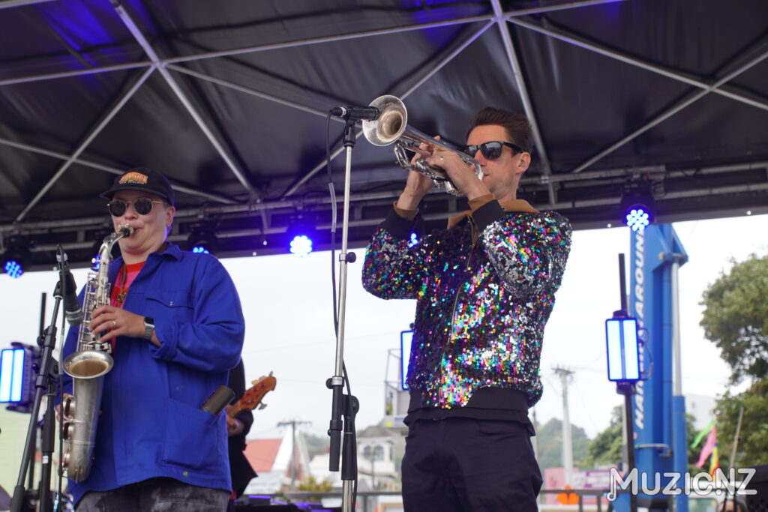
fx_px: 1120
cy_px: 256
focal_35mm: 52
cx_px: 384
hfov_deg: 37.8
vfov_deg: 25.8
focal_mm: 35
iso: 100
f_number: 5
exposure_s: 1/100
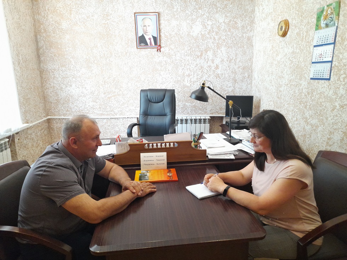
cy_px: 130
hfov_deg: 69.4
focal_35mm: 25
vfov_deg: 54.9
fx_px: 251
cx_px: 174
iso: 320
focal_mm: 4.6
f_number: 2
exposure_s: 1/33
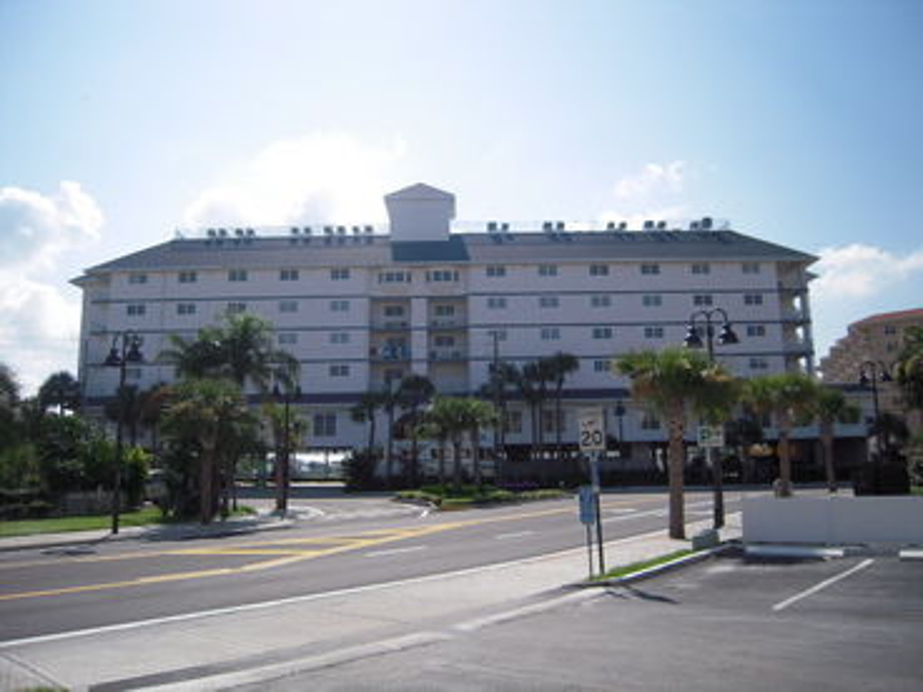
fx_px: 747
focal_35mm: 28
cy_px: 346
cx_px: 462
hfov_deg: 63.4
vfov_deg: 49.7
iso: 100
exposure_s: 1/500
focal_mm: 5
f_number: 5.4
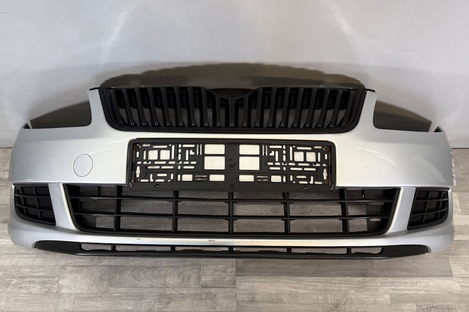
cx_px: 227
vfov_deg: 49.5
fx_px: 339
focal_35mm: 26
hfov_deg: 69.4
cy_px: 170
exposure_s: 1/50
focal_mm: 6.76
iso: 100
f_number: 1.78
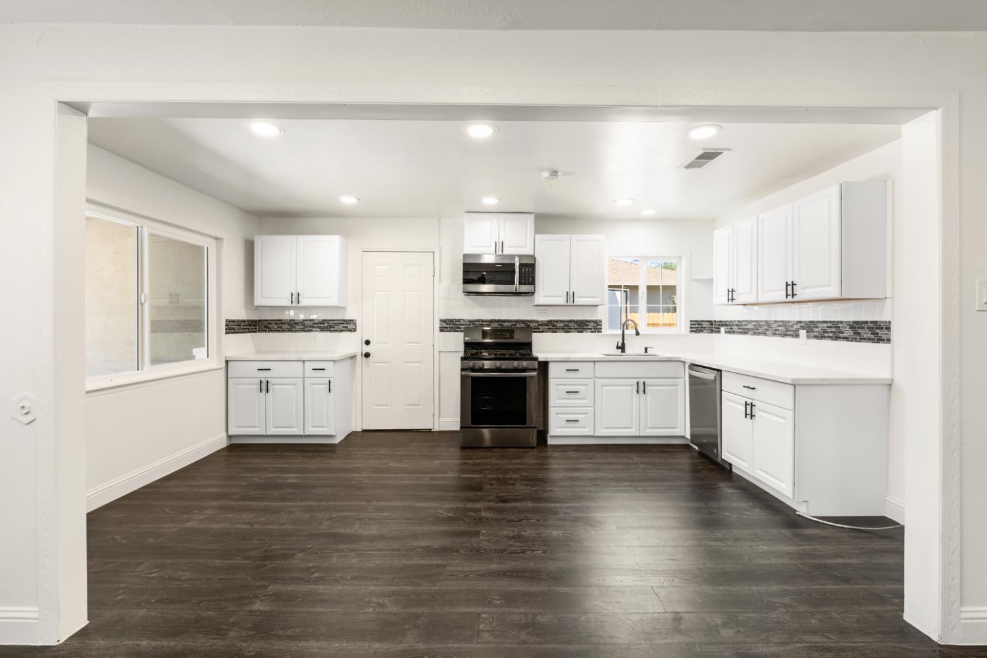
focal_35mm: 16
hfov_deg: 95.0
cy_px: 329
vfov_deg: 72.1
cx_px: 494
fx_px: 452
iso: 200
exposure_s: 1/15
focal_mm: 11
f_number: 6.3
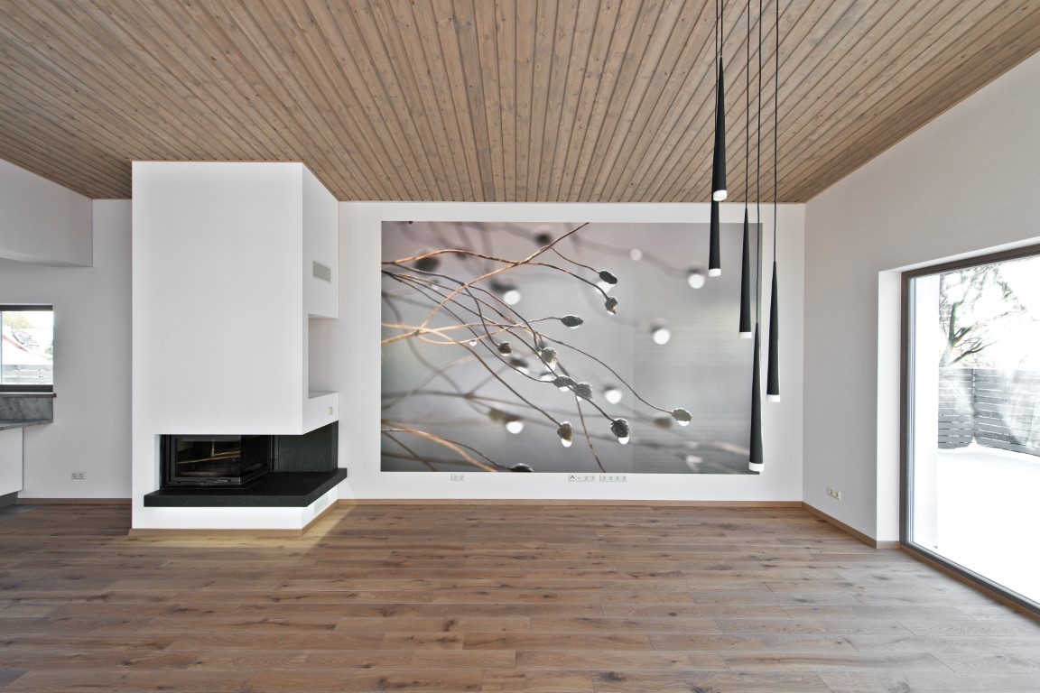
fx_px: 404
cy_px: 346
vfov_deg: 81.2
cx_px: 520
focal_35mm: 14
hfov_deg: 104.3
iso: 200
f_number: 8
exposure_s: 1/50
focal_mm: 14
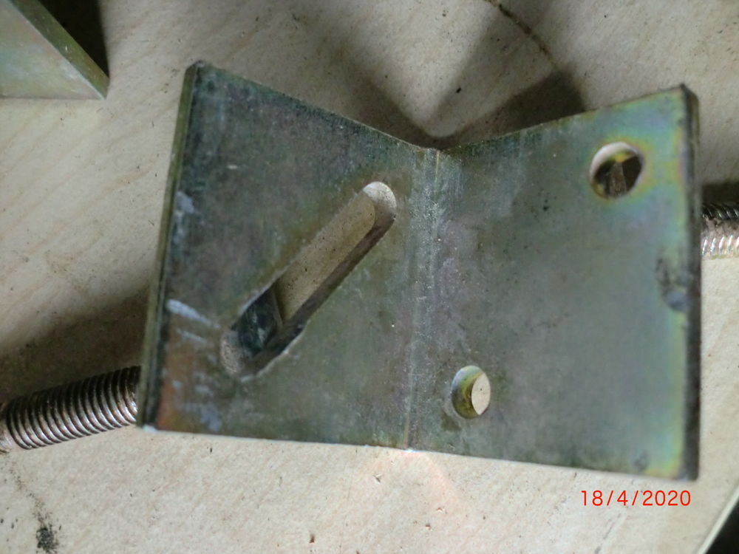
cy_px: 277
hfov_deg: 52.6
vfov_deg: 40.7
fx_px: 747
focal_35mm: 35
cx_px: 370
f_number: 3.1
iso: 500
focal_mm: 6.3
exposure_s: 1/60
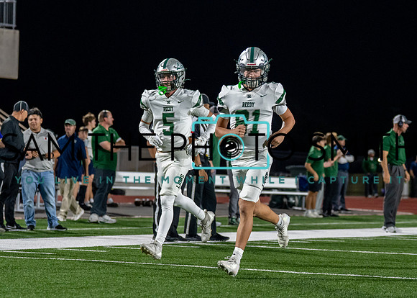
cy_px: 144
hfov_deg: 14.2
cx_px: 215
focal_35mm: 141
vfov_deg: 10.2
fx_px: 1669
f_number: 2.8
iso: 3200
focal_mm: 88
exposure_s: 1/1000
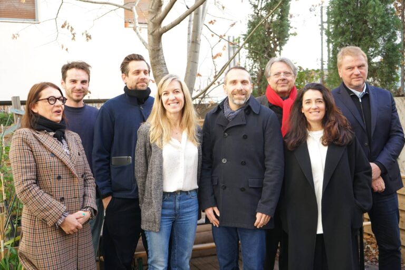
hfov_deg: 47.4
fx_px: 461
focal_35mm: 41
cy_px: 135
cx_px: 202
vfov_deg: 32.6
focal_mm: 41
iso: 320
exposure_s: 1/100
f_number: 4.5
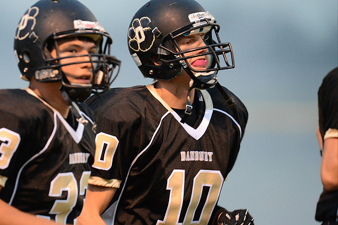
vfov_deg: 2.5
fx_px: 5165
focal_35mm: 550
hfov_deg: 3.7
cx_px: 169
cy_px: 112
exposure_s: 1/320
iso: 8000
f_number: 4
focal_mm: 550
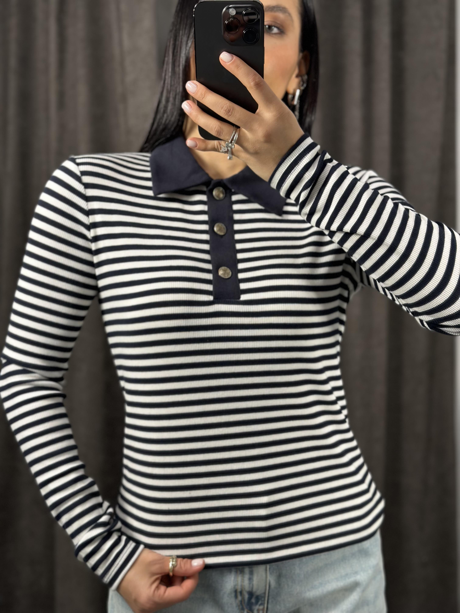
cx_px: 230
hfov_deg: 30.3
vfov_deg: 39.7
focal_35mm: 48
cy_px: 306
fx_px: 850
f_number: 1.78
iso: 125
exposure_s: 1/100
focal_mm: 6.86
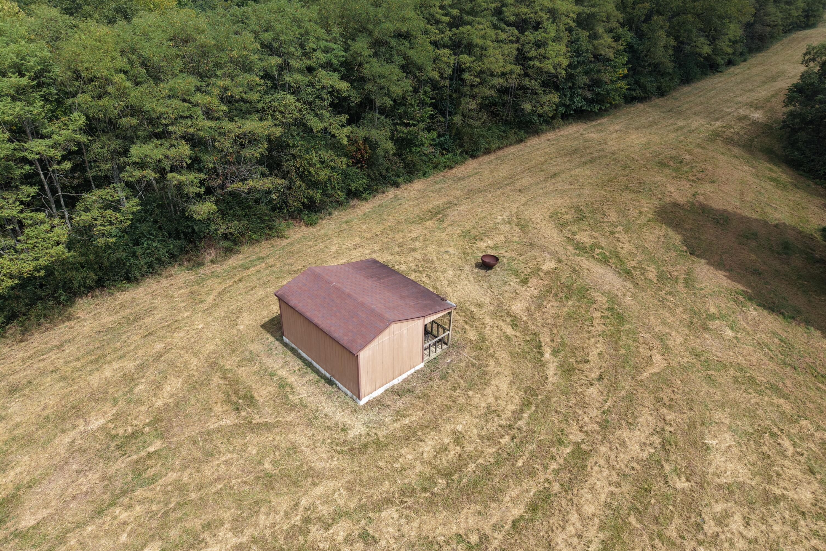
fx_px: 574
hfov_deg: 71.5
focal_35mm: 25
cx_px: 413
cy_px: 264
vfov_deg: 51.3
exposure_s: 1/3000
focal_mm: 8.67
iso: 100
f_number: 1.8
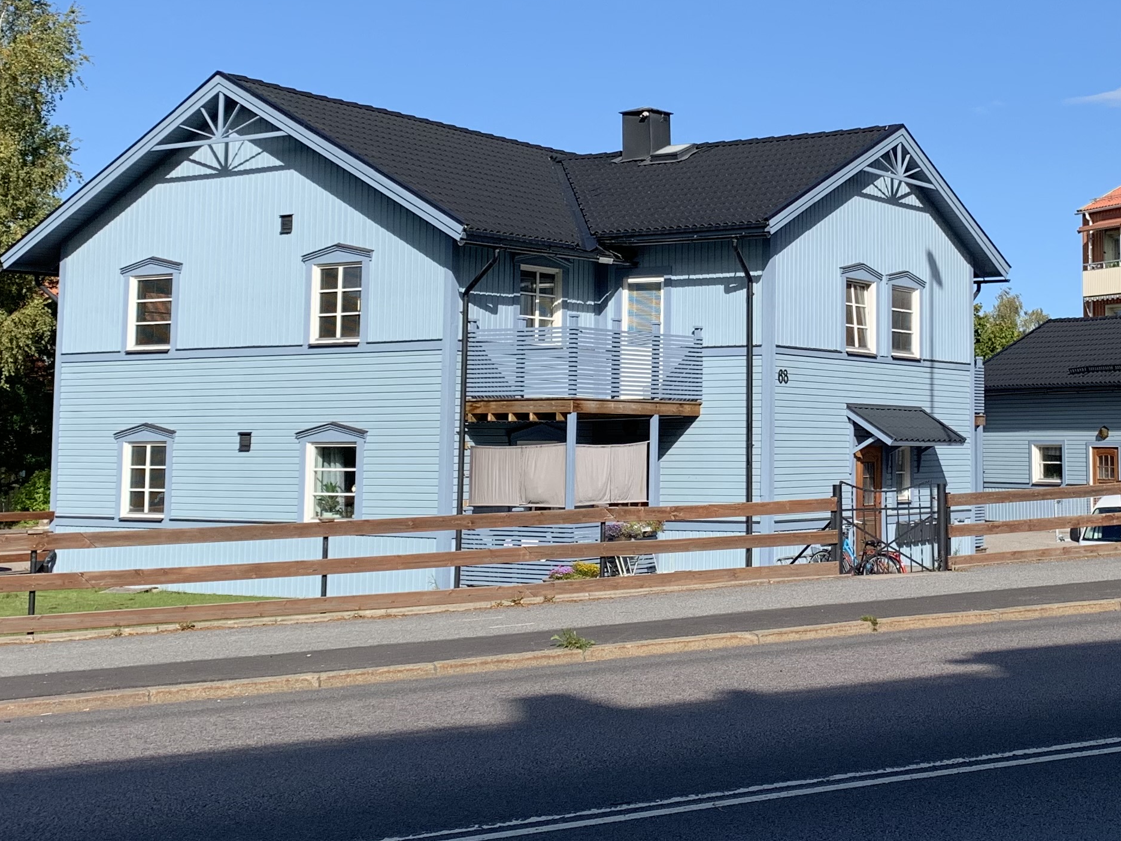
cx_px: 838
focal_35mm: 56
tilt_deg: +5.4
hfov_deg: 33.7
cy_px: 283
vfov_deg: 26.0
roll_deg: +0.1
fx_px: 1813
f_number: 1.8
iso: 25
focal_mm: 4.25
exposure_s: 1/2114
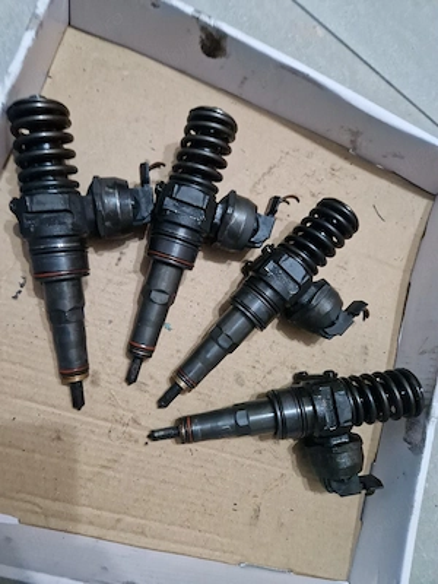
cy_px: 292
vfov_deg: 73.9
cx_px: 219
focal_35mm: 23
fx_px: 388
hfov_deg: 58.9
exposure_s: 1/25
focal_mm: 5.4
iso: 640
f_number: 1.8
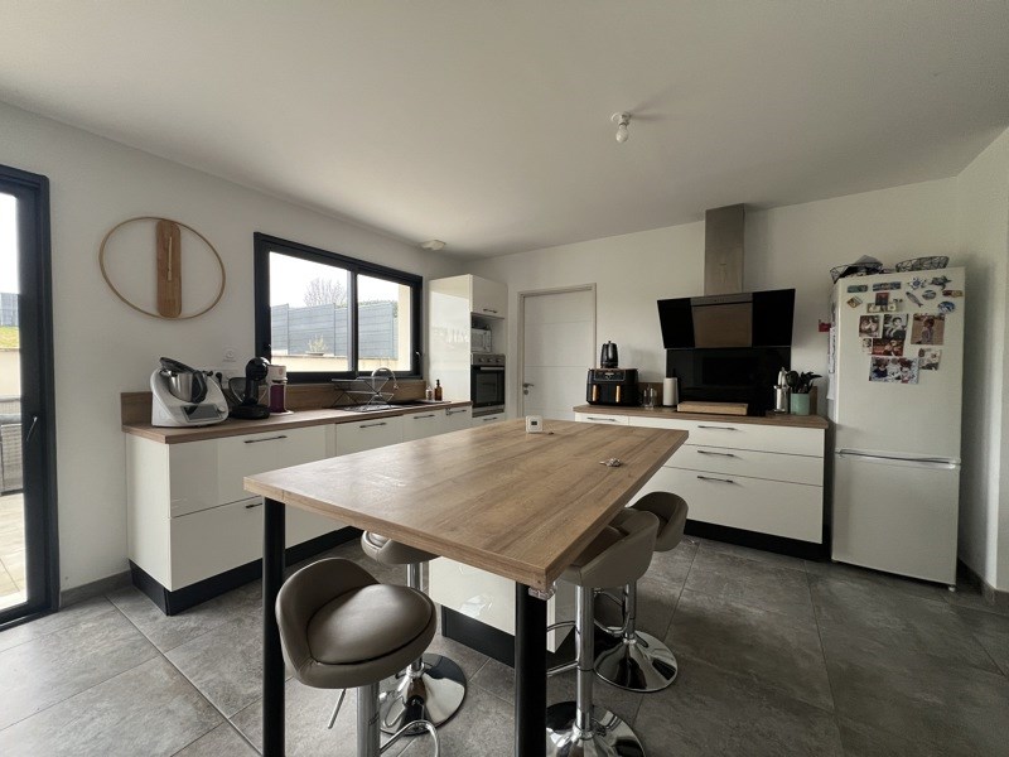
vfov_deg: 89.9
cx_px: 504
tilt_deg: -1.6
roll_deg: +0.6
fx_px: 379
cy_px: 378
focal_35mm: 13
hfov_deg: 106.2
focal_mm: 1.57
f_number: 1.8
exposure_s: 1/99
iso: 125
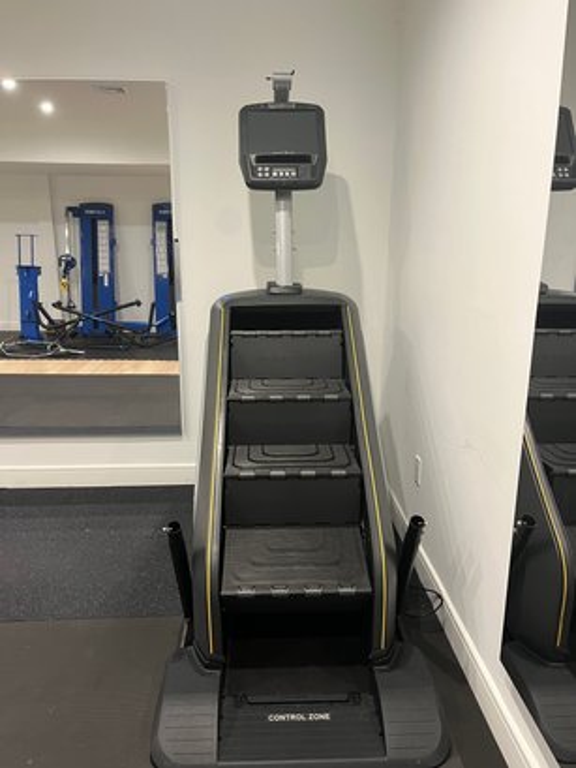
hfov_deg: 53.1
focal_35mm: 26
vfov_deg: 67.3
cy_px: 384
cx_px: 288
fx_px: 577
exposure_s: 1/60
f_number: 1.6
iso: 200
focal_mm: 5.1
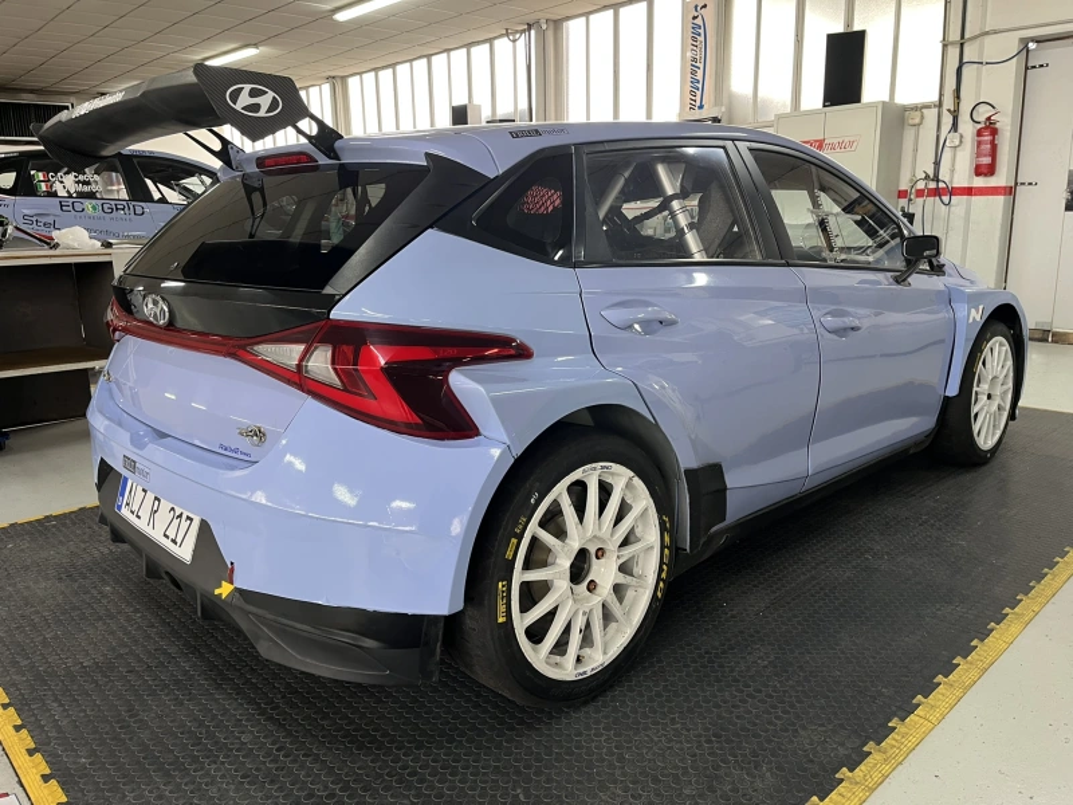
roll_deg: +1.2
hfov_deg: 67.3
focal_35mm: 26
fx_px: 806
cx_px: 536
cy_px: 402
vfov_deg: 53.1
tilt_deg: -12.8
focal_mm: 5.1
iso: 100
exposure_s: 1/50
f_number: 1.6
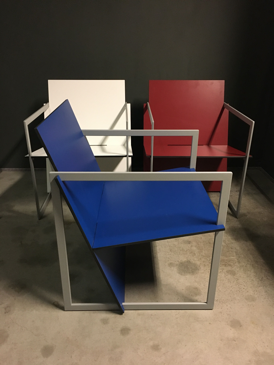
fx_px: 306
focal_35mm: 29
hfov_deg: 48.2
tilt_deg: -25.5
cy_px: 182
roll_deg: -1.0
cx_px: 137
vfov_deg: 61.7
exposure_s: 1/17
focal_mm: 4.15
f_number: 2.2
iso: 250
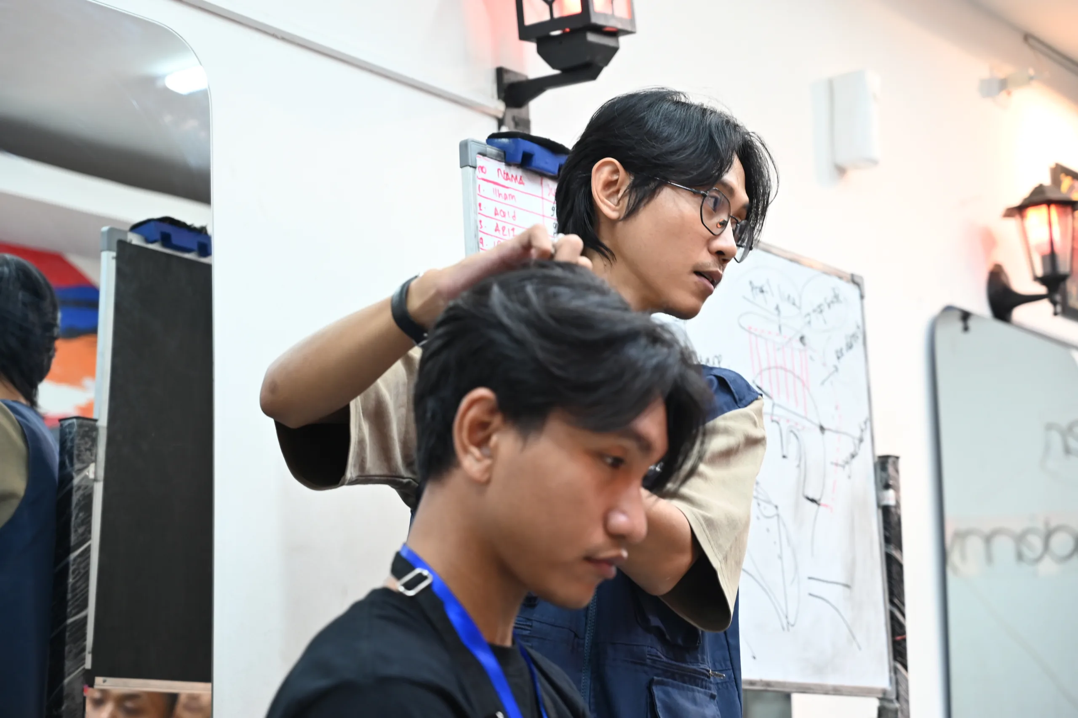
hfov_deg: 28.9
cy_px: 359
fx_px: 2095
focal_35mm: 70
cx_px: 539
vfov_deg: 19.4
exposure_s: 1/125
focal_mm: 70
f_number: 4
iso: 1000
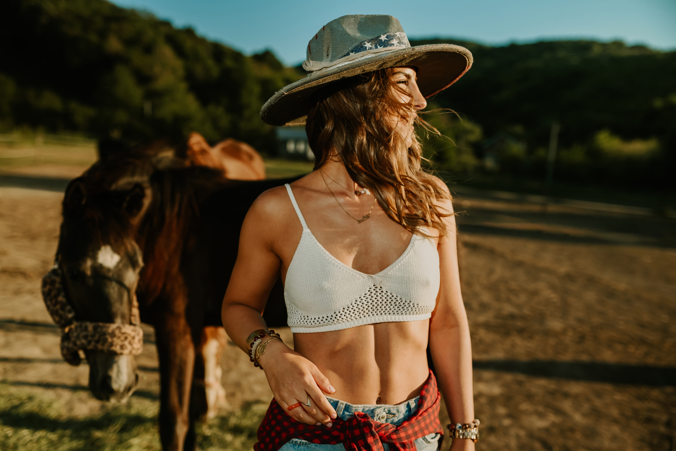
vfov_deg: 37.9
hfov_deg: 54.4
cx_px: 338
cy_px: 226
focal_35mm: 35
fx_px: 657
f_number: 2.5
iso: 320
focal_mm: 35
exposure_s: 1/200
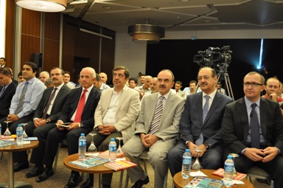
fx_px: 275
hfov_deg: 54.5
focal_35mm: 35
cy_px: 106
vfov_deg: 37.7
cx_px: 139
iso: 560
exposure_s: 1/60
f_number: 4
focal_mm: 20
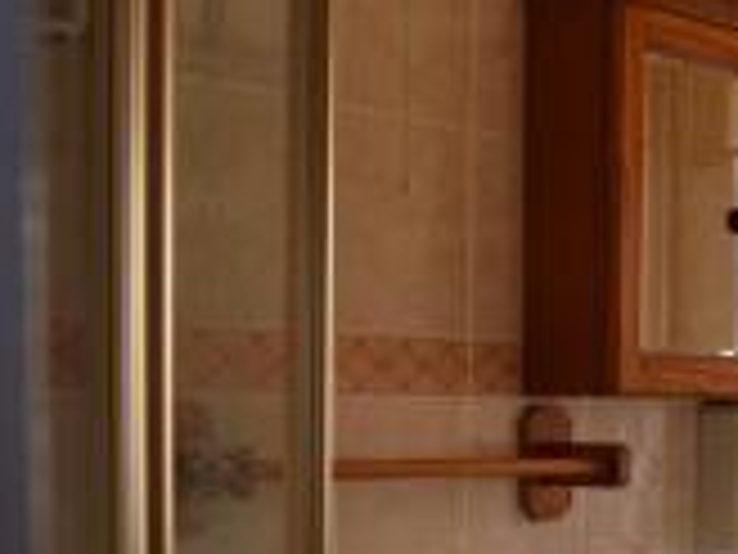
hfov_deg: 27.6
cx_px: 596
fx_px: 1471
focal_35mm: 69
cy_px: 538
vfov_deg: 20.7
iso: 400
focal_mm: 18
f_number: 5.6
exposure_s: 1/125
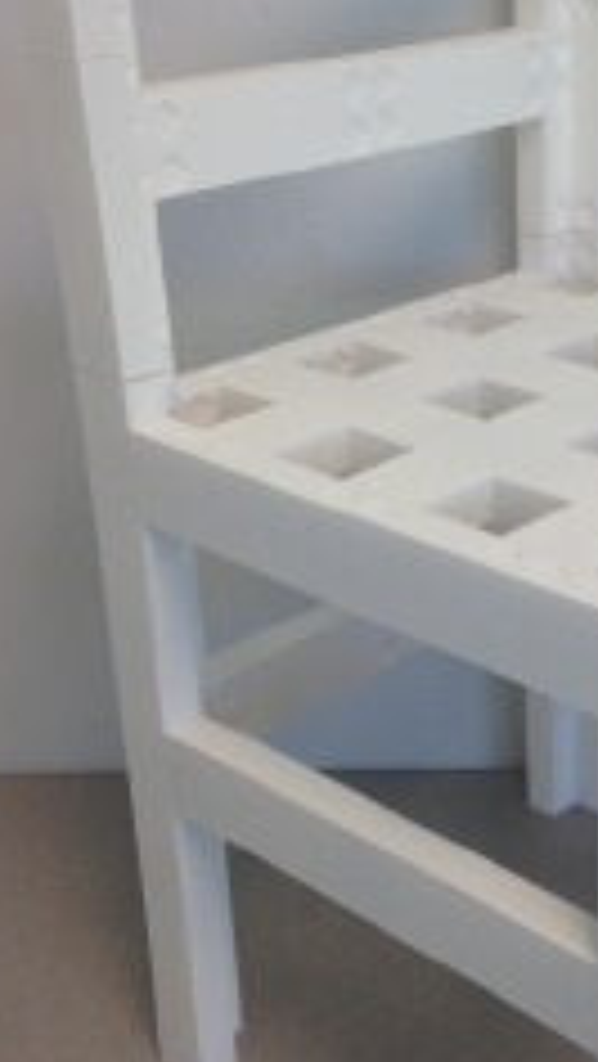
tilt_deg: -23.3
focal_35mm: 61
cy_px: 567
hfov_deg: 19.4
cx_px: 549
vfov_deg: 34.3
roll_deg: +0.4
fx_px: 1717
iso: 50
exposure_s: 1/60
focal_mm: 4.12
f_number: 2.4
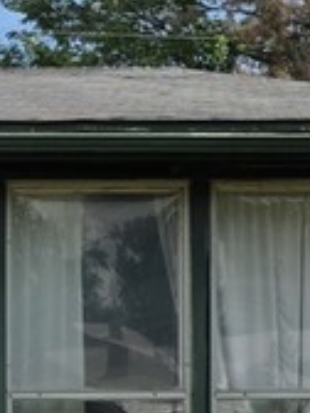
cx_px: -490
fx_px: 1767
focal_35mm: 148
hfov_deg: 8.9
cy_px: 442
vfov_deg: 13.1
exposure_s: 1/5447
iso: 80
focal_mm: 6.25
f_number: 1.7
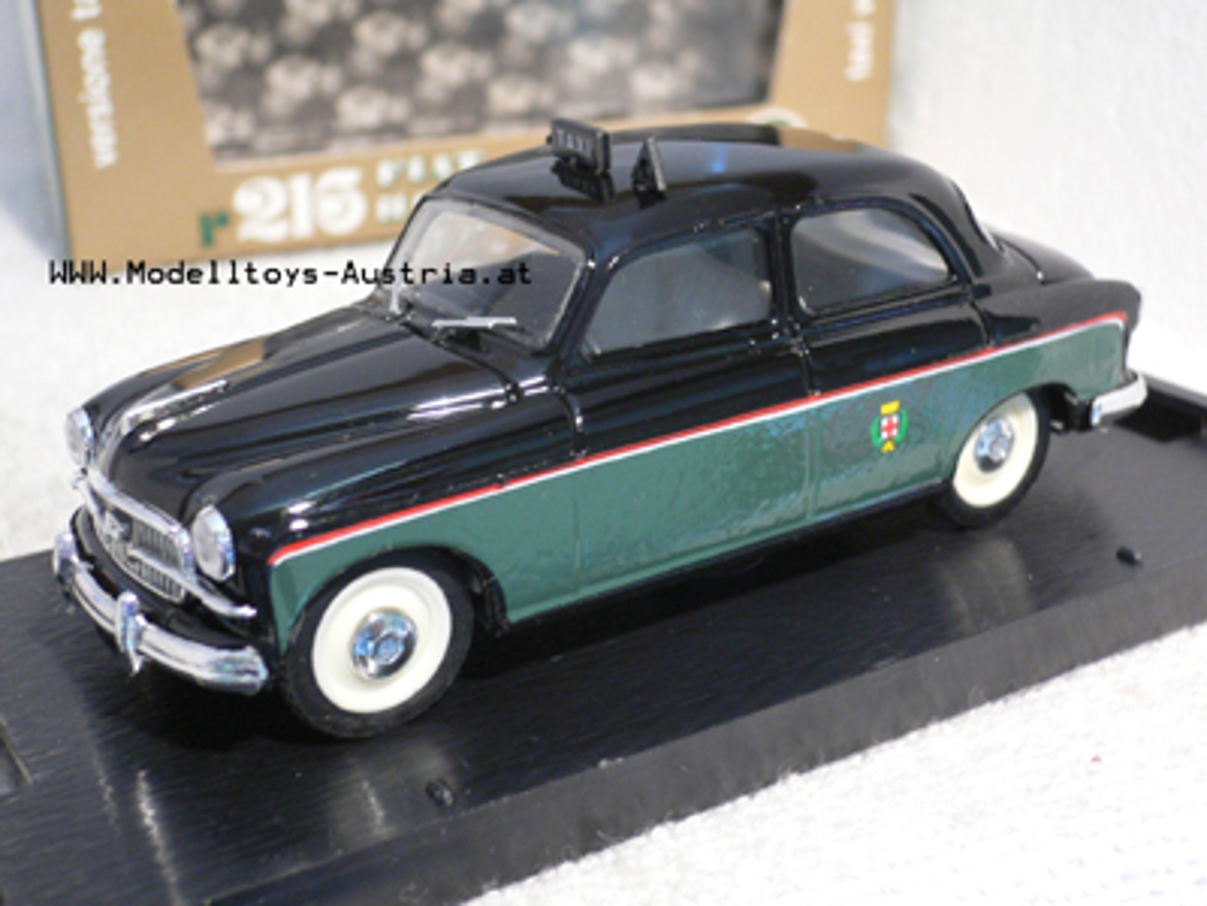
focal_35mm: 51
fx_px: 1778
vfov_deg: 28.6
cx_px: 604
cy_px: 453
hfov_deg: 37.5
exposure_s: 1/8
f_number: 3.4
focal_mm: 8.5
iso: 200
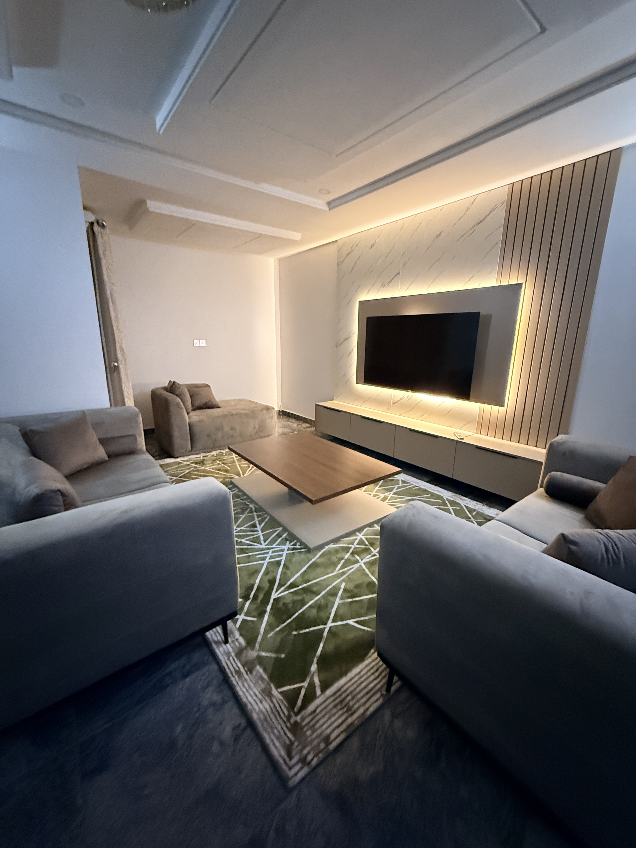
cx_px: 318
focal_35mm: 14
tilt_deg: -16.7
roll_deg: -2.4
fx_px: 343
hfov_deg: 85.7
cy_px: 424
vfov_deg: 102.1
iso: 1000
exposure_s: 1/50
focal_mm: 2.22
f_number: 2.2
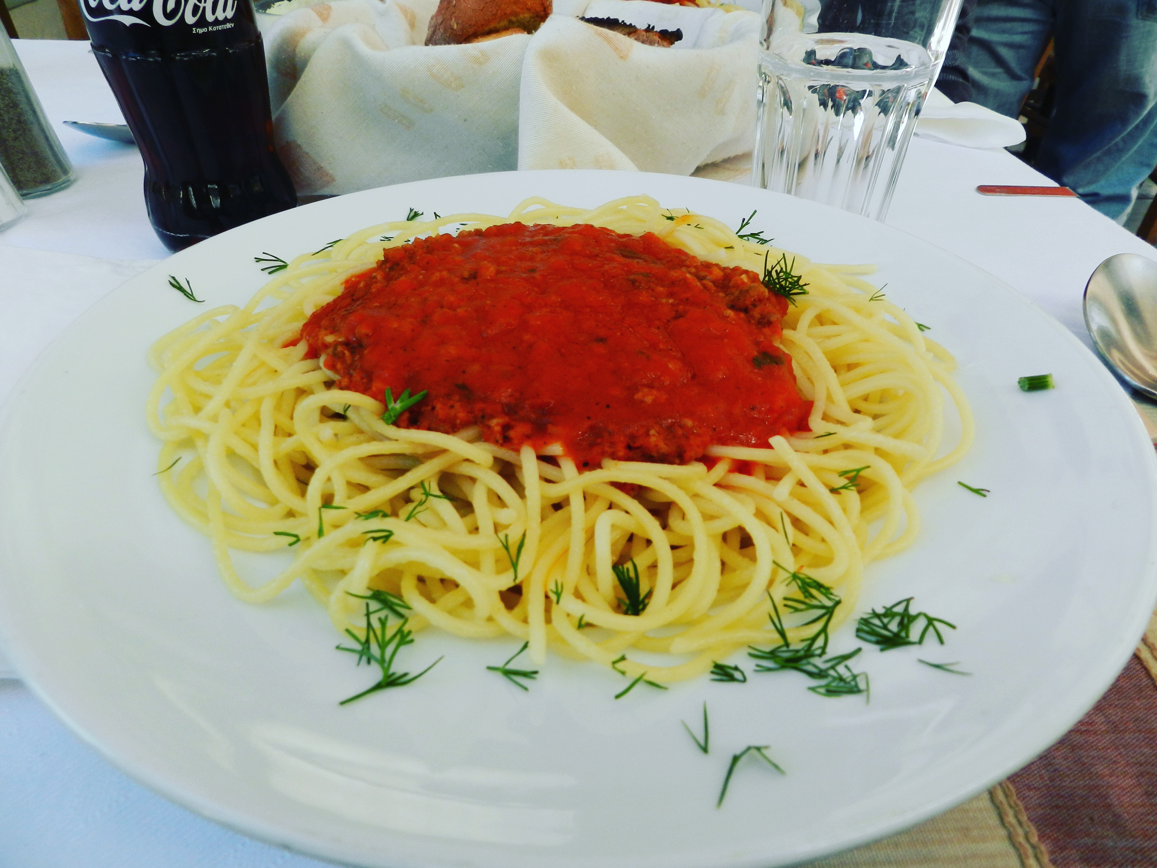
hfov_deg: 73.9
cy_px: 434
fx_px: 769
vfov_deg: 58.9
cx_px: 578
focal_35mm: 23
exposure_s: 1/160
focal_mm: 4
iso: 160
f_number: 3.4
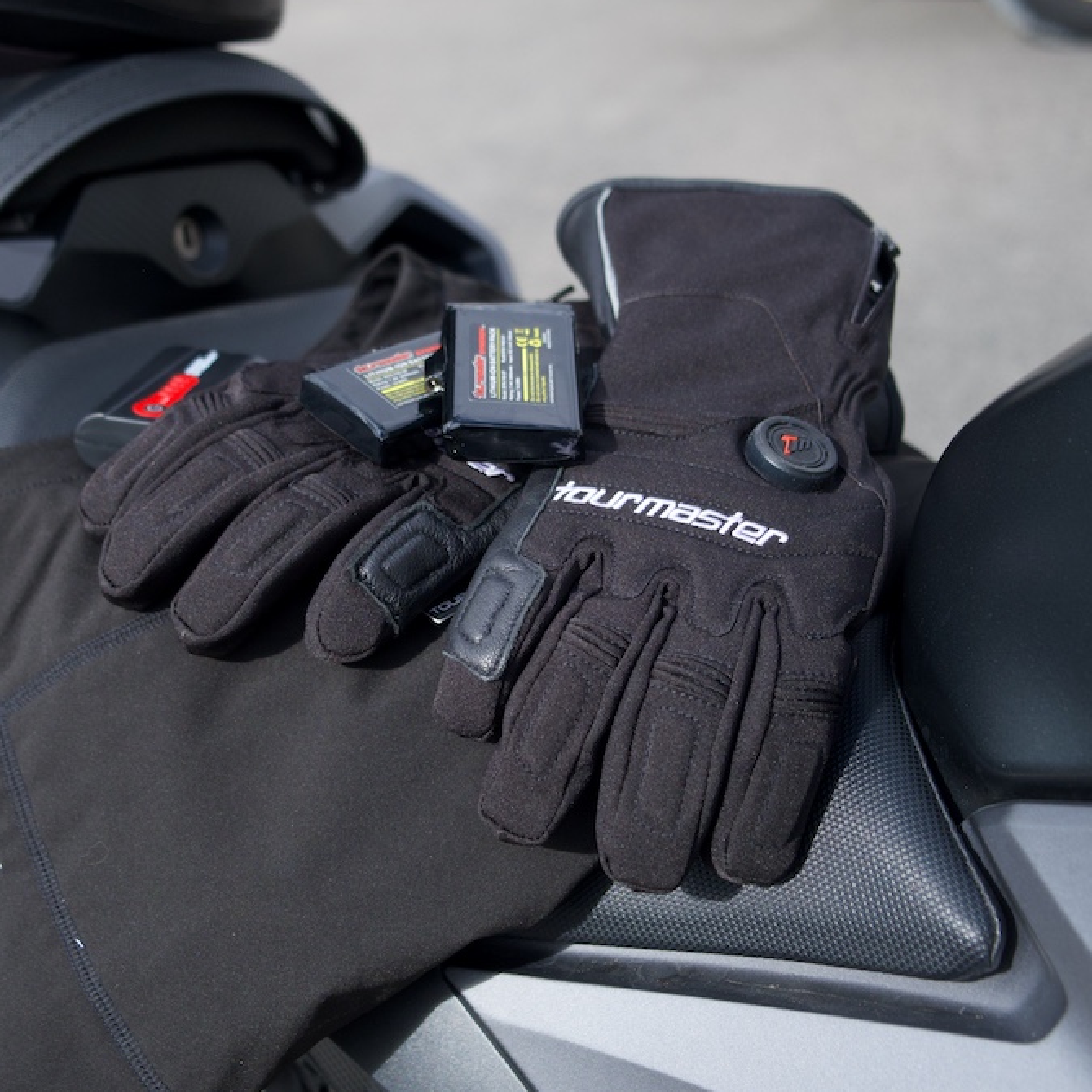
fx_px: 1856
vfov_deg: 32.8
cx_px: 442
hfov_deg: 32.7
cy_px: 550
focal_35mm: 52
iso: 800
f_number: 3.2
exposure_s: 1/4000
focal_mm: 26.5
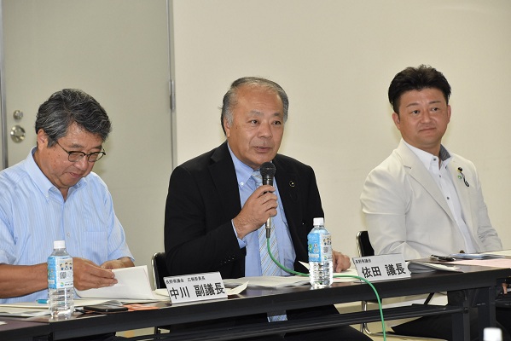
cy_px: 170
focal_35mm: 183
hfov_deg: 11.2
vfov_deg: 7.5
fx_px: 2599
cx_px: 256
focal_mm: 122
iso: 1600
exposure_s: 1/60
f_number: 8
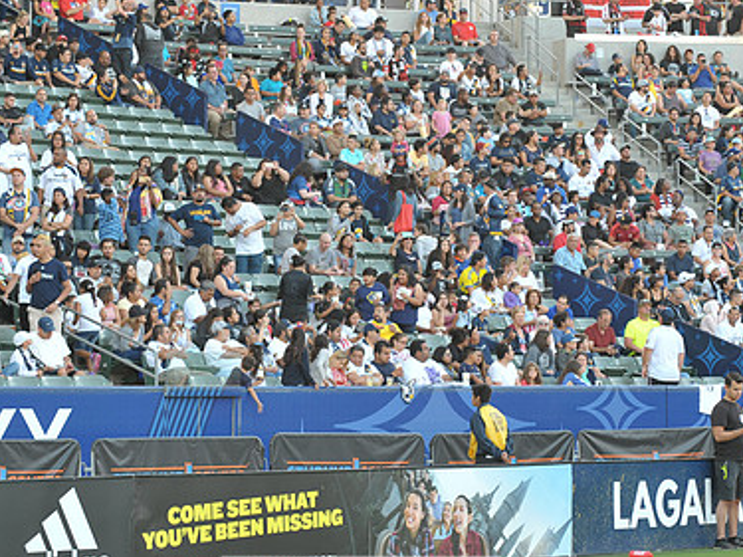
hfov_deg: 12.7
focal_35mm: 156
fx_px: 3347
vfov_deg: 9.5
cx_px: 361
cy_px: 285
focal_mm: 105
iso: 400
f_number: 5
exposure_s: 1/100
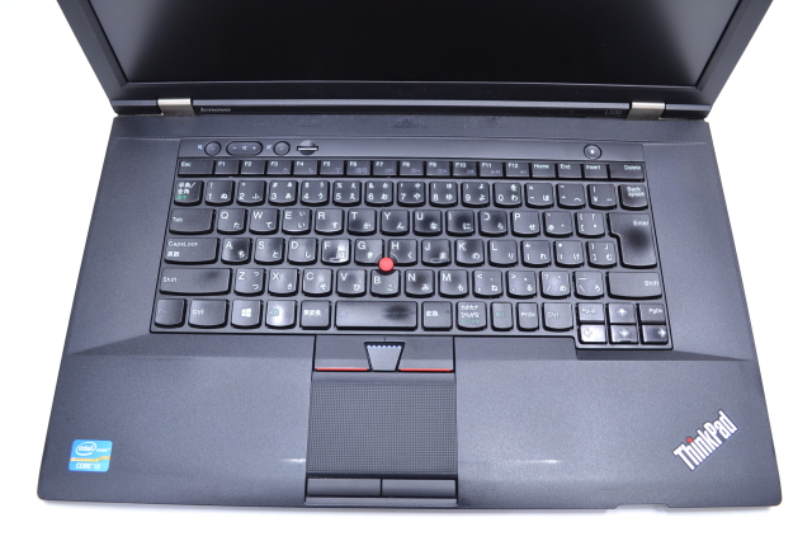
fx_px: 676
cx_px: 406
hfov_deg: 62.0
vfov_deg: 43.6
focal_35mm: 30
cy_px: 270
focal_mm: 20
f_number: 5.6
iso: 100
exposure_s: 1/3
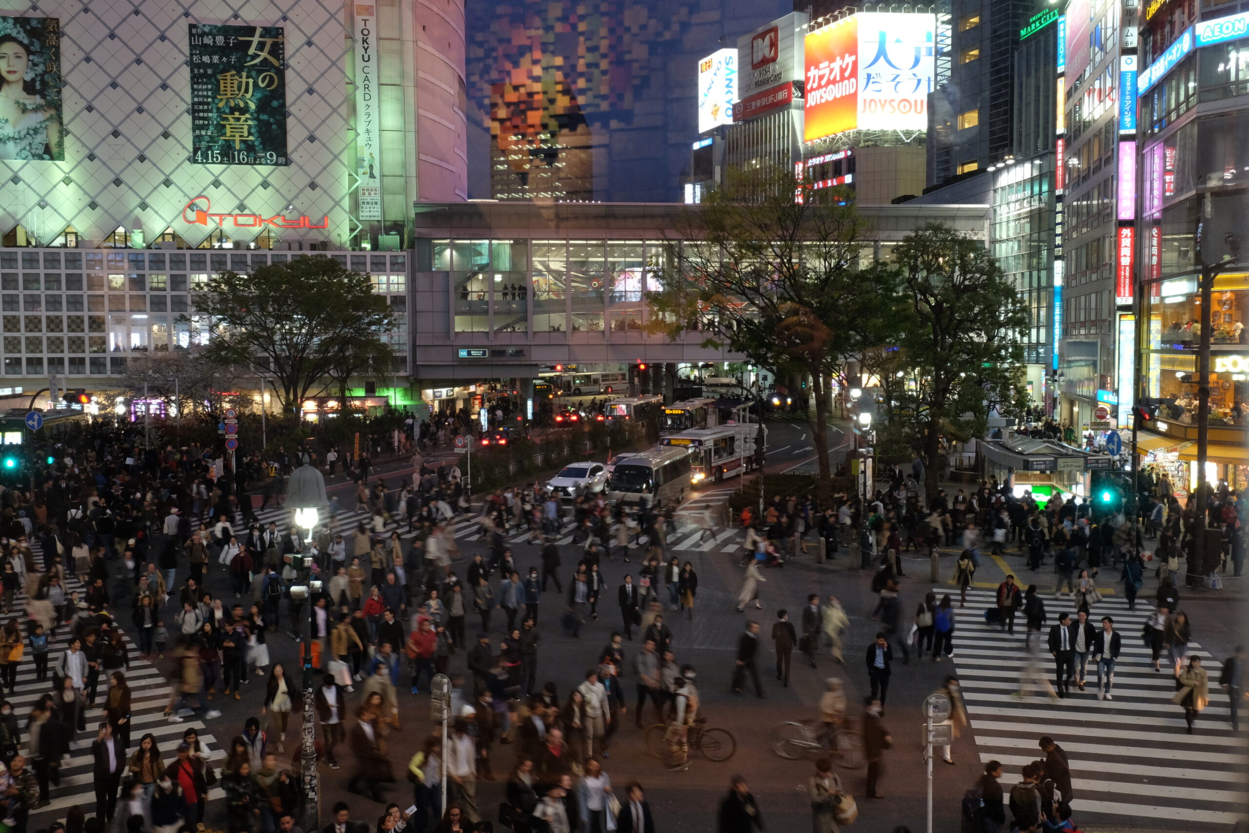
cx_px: 624
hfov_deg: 60.3
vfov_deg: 42.3
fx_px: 1076
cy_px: 416
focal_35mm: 31
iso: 800
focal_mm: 20.5
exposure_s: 1/8
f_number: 8
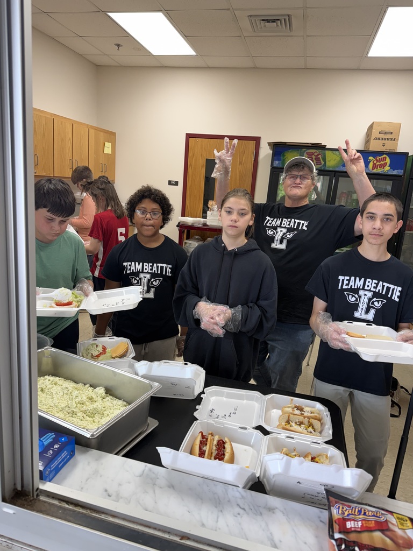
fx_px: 382
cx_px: 206
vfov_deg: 71.6
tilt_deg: -12.8
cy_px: 276
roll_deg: -5.6
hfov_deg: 56.8
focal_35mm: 24
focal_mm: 6.76
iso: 125
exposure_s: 1/120
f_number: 1.78
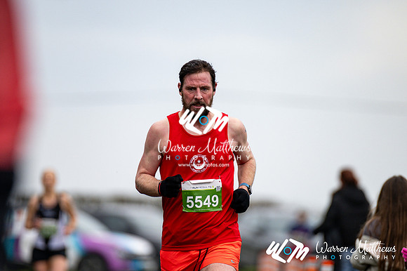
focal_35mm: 450
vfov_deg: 3.1
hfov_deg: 4.6
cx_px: 204
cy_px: 136
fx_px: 5084
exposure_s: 1/1600
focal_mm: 300
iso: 360
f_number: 2.8
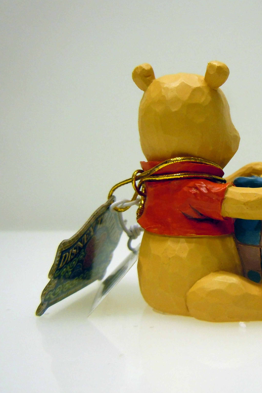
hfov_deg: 31.2
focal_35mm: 42
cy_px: 195
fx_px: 458
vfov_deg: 46.4
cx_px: 205
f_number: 3.5
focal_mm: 5.4
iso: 320
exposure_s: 1/60
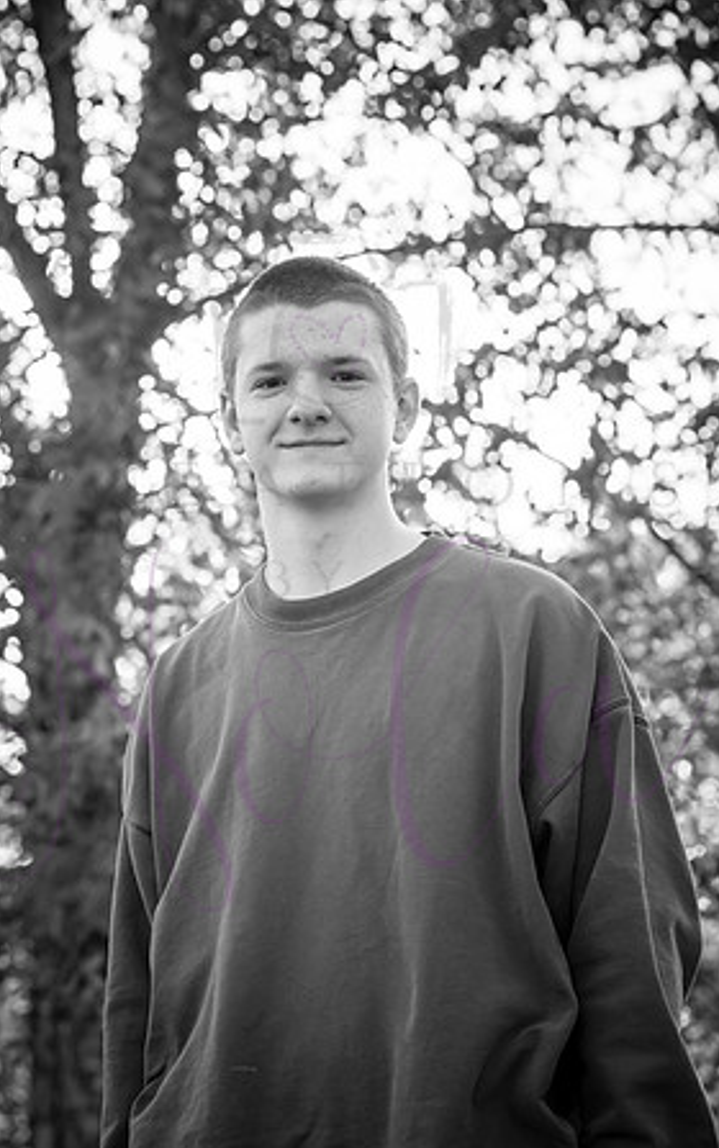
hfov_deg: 10.7
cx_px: 339
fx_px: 3850
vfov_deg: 17.0
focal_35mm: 123
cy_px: 575
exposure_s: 1/400
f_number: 7.1
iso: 400
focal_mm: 120
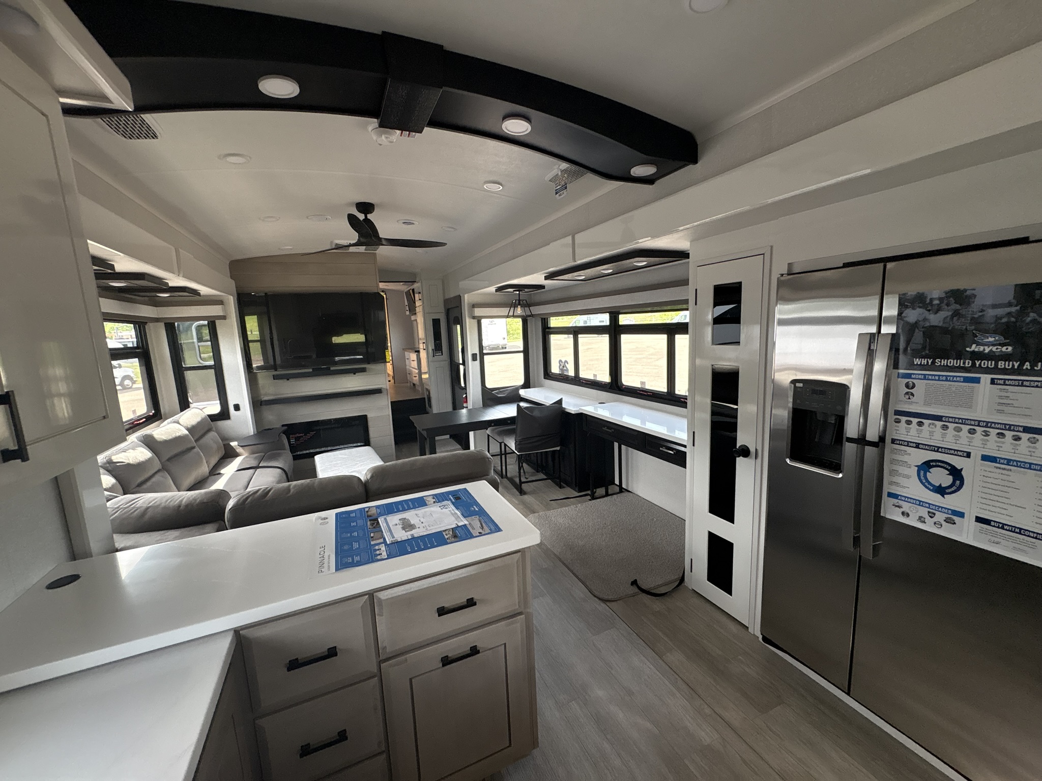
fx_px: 421
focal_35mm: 14
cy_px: 390
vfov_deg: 85.7
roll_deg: +5.0
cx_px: 521
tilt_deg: -8.6
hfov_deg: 102.1
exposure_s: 1/92
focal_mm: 2.22
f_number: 2.2
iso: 250
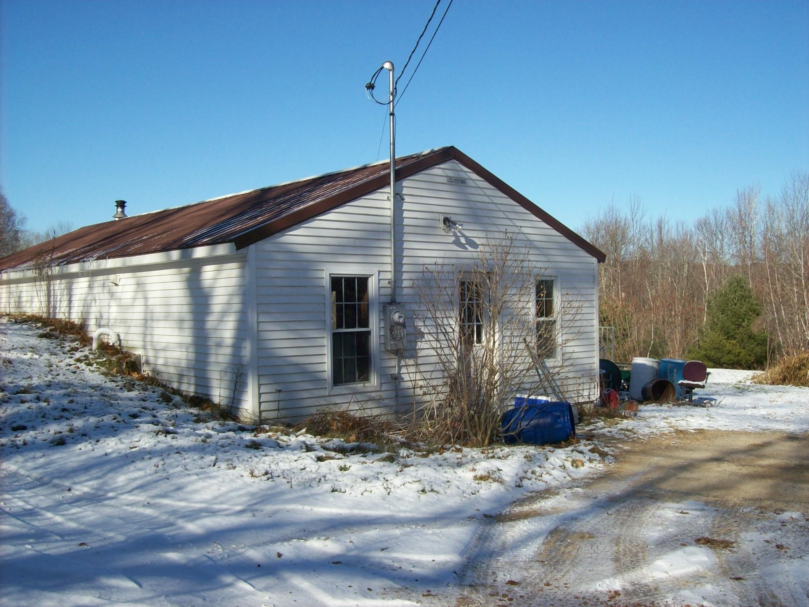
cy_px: 304
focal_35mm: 36
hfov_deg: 51.4
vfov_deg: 39.7
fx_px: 841
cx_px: 404
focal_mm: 6
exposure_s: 1/554
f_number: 4.8
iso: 80
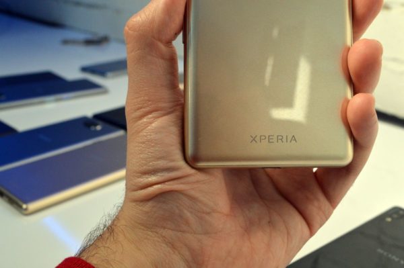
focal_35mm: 44
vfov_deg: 30.8
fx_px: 488
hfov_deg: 45.0
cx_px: 202
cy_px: 134
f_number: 10
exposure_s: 1/250
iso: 1600
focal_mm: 29
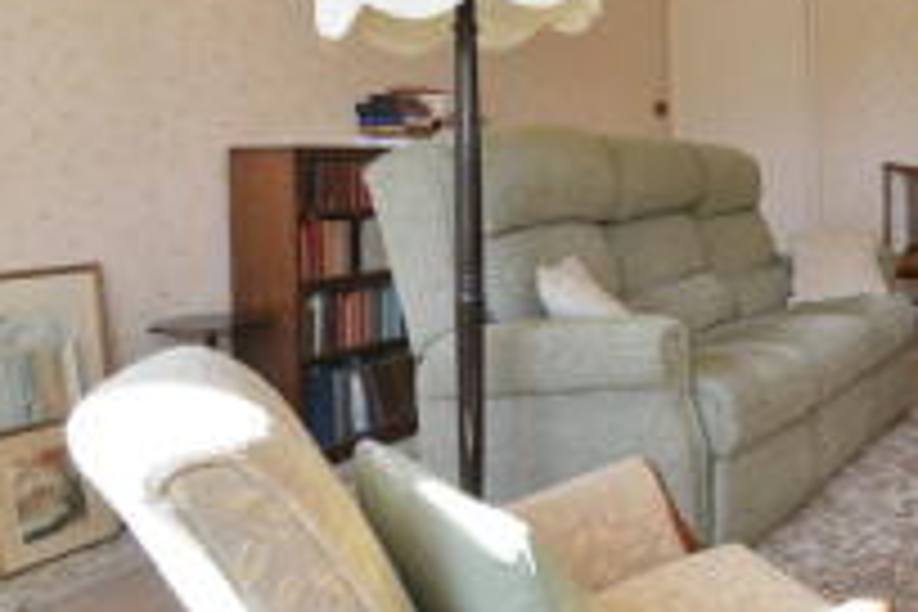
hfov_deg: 46.8
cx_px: 886
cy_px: 142
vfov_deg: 36.8
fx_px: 892
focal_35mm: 35
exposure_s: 1/15
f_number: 5.6
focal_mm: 10
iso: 100
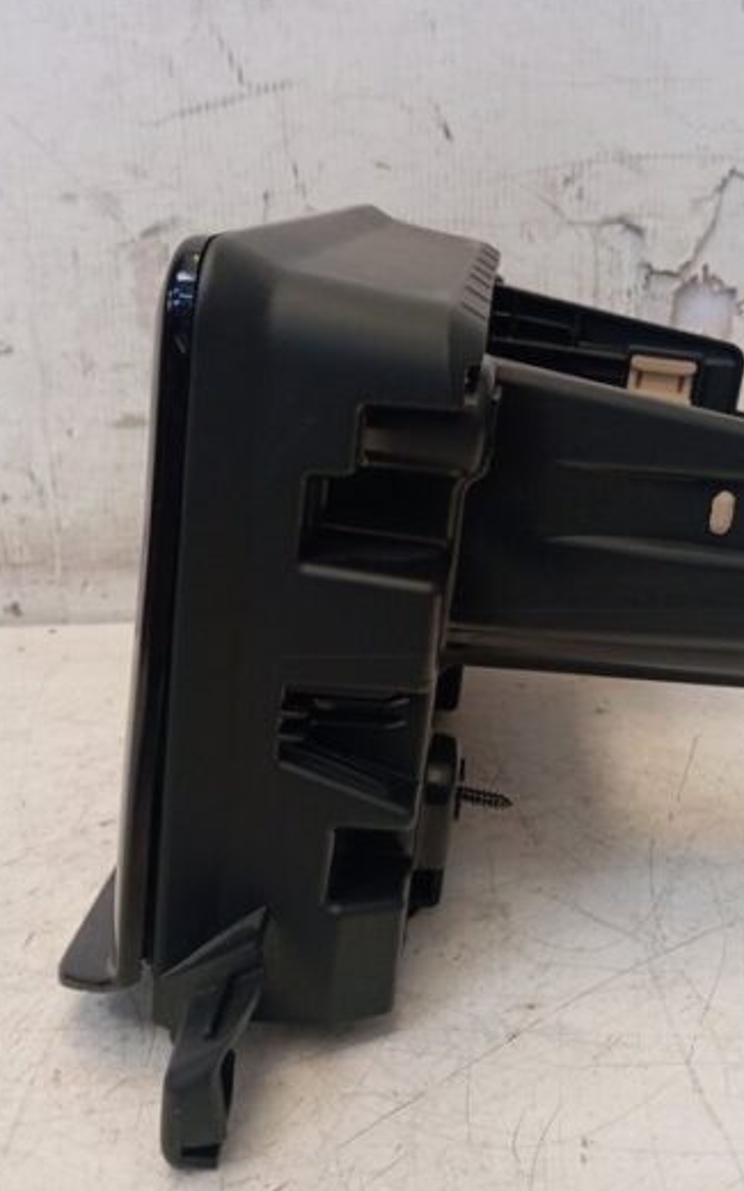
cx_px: 405
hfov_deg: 32.0
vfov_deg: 49.3
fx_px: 1298
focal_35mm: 40
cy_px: 590
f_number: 1.8
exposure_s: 1/33.3
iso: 453
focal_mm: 4.22
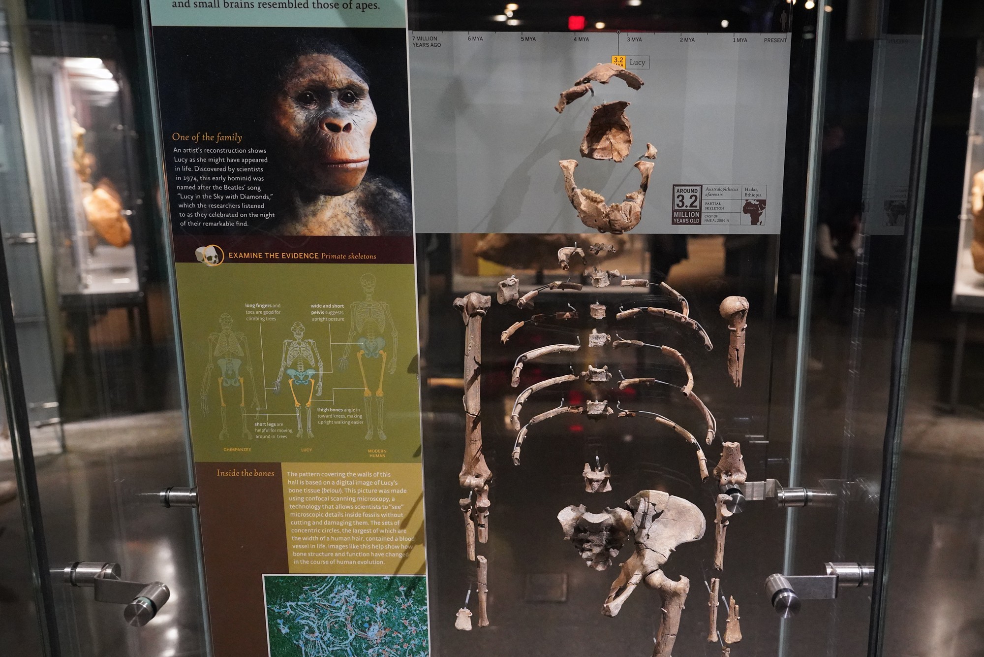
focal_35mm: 29
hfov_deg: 63.7
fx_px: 793
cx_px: 492
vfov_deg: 45.0
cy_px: 328
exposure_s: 1/80
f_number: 4
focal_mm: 29
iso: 10000
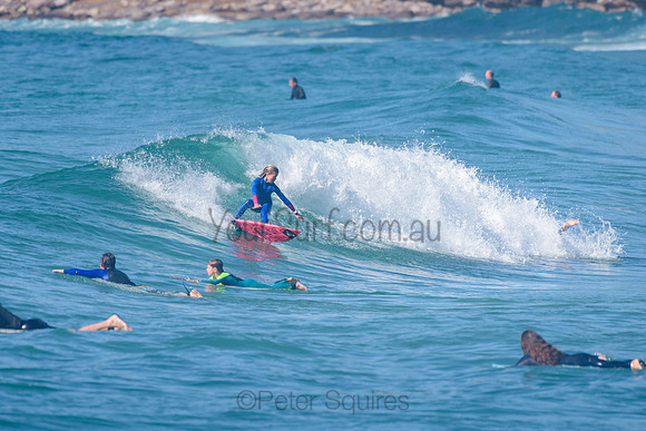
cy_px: 167
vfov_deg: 2.2
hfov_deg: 3.4
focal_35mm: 613
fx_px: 10998
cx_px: 250
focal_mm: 500
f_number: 5.6
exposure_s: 1/2000
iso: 180
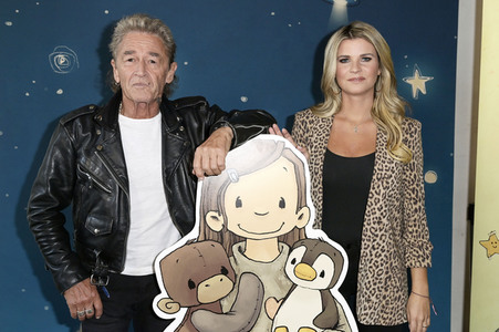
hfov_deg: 48.5
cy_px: 166
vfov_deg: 33.4
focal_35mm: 40
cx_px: 250
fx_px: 554
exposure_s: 1/250
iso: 1000
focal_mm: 40
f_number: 5
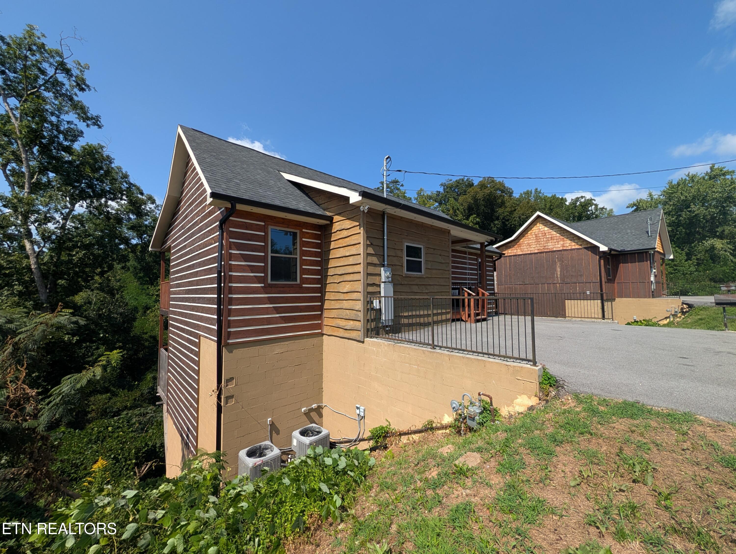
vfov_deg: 94.6
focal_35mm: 12
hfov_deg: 110.5
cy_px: 277
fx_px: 255
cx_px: 368
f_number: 1.7
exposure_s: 1/2660
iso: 46
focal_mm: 2.02
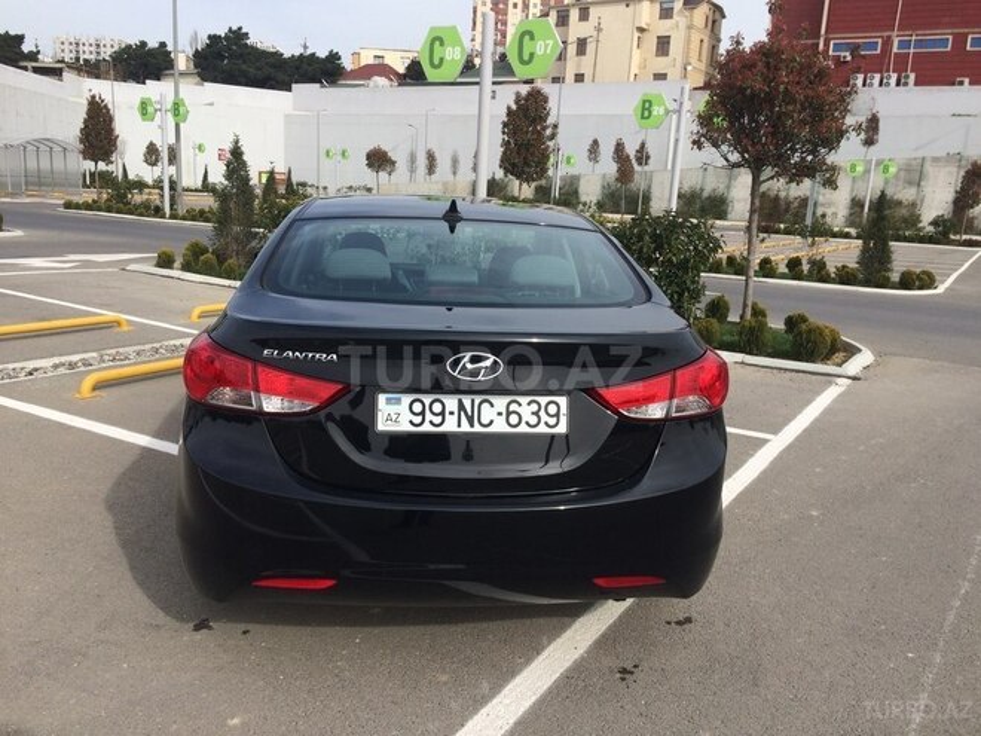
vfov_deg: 48.2
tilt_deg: -11.8
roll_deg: -2.6
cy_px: 368
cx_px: 490
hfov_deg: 61.7
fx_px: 822
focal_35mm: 29
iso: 32
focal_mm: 4.15
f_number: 2.2
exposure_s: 1/1580
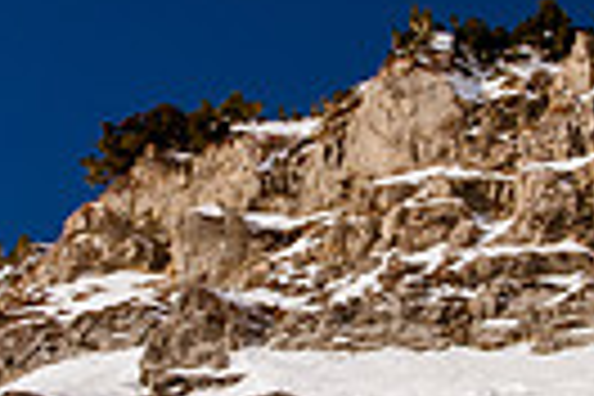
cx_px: 356
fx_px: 1963
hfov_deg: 17.2
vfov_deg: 11.5
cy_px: 227
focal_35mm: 119
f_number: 16
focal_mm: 18
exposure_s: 1/500
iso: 400
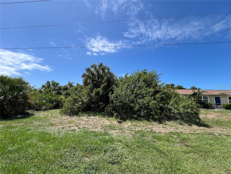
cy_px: 87
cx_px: 116
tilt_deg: +9.5
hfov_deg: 106.2
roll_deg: -1.7
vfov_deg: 89.9
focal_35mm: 13
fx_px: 87
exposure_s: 1/1064
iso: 32
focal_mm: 1.57
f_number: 1.8
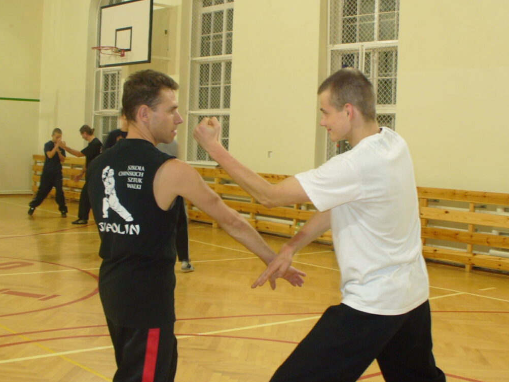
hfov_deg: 37.5
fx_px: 750
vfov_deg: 28.6
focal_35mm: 51
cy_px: 190
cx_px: 256
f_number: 2.8
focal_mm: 6.1
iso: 100
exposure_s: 1/15
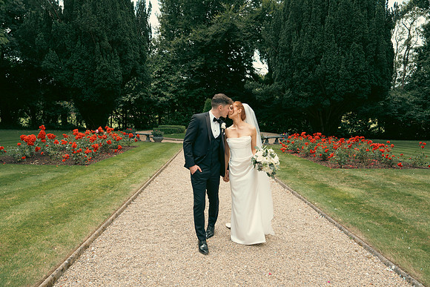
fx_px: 287
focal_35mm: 24
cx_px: 215
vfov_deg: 53.2
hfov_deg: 73.7
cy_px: 144
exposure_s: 1/160
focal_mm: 24
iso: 50
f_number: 3.5
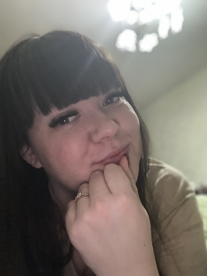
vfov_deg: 60.0
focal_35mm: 30
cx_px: 104
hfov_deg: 46.8
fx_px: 239
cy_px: 138
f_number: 2.2
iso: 1000
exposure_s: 1/16
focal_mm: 2.71
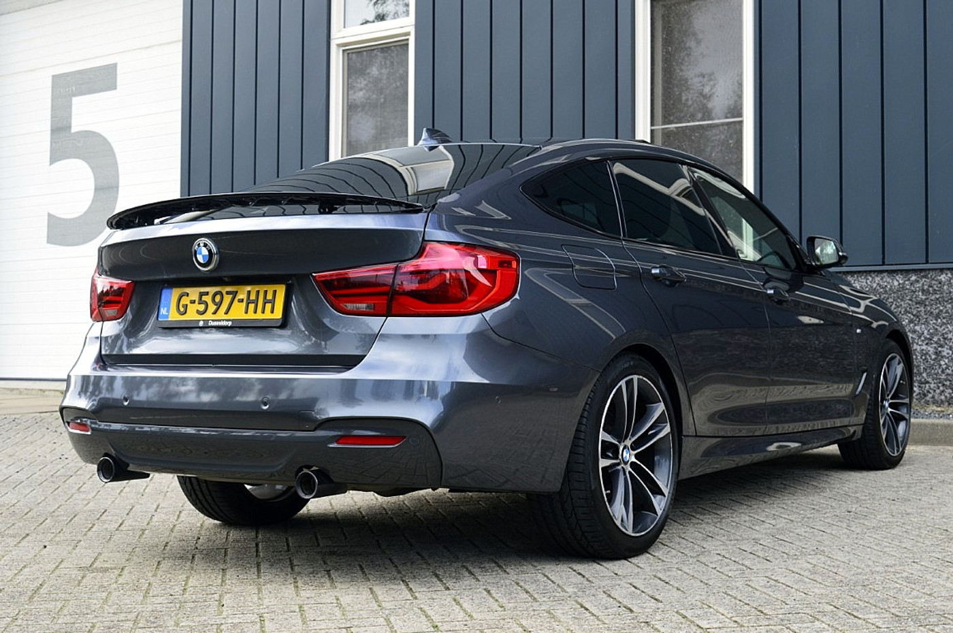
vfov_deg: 26.4
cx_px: 476
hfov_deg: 38.9
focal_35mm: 51
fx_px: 1348
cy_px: 316
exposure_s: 1/125
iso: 400
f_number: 9
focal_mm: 34
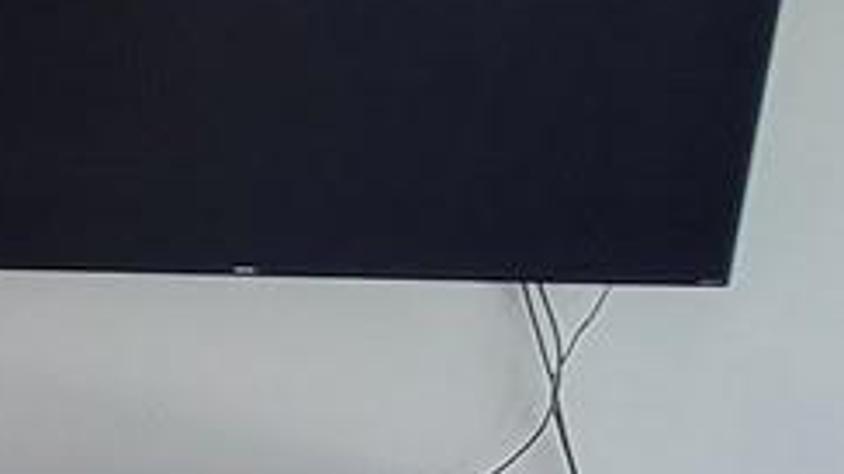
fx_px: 2080
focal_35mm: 93
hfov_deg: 14.6
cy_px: 650
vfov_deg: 12.5
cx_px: -1186
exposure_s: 1/60
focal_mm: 2.2
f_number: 2.2
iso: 250
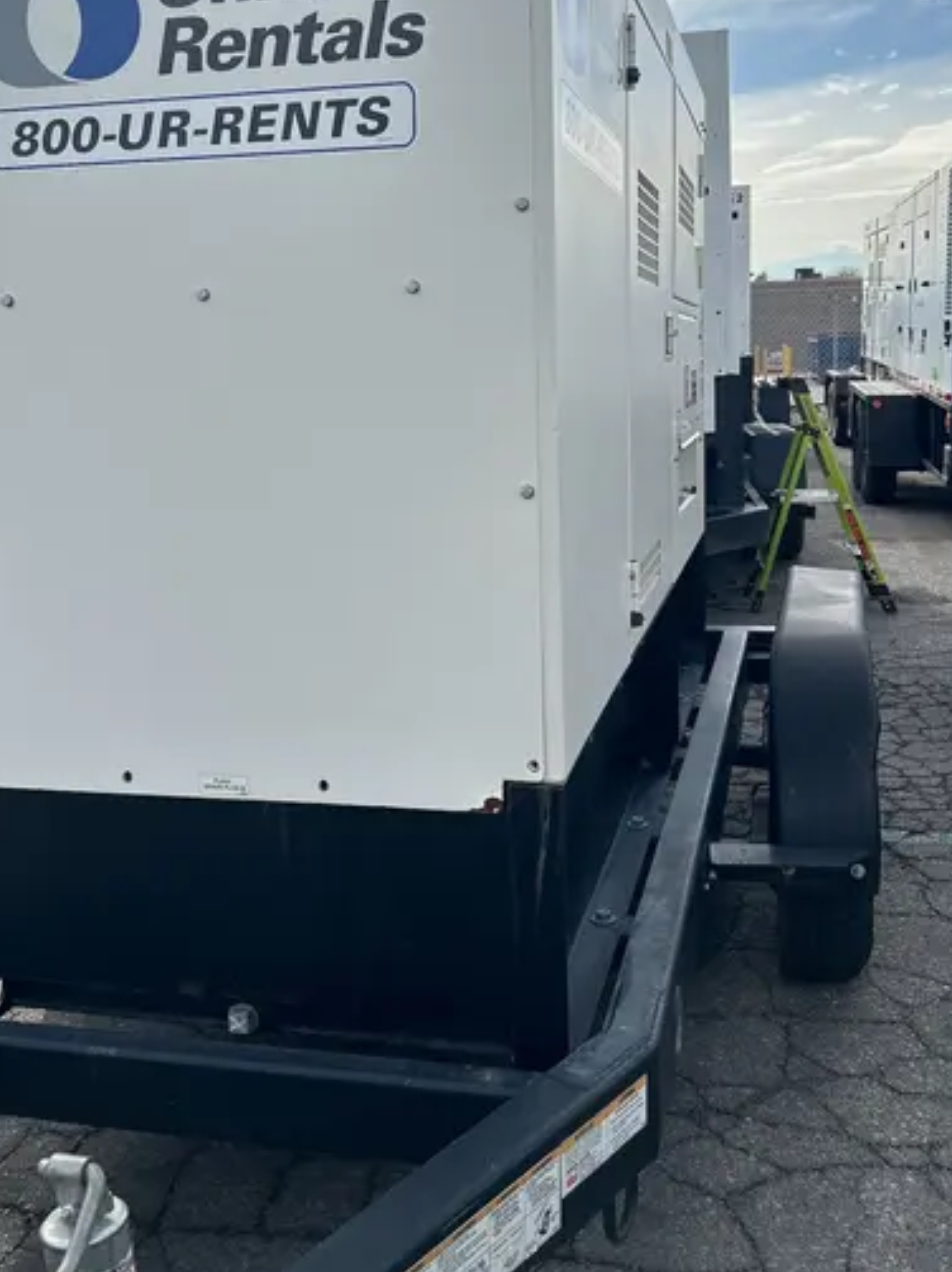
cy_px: 506
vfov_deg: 48.7
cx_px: 441
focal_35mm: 38
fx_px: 1395
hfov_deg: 37.7
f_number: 1.5
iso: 50
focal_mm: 5.7
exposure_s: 1/4630
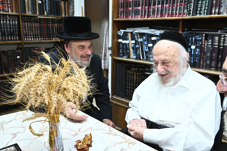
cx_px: 114
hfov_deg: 60.3
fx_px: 195
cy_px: 76
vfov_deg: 42.3
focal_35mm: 31
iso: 1000
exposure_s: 1/160
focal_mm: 31
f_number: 4.5
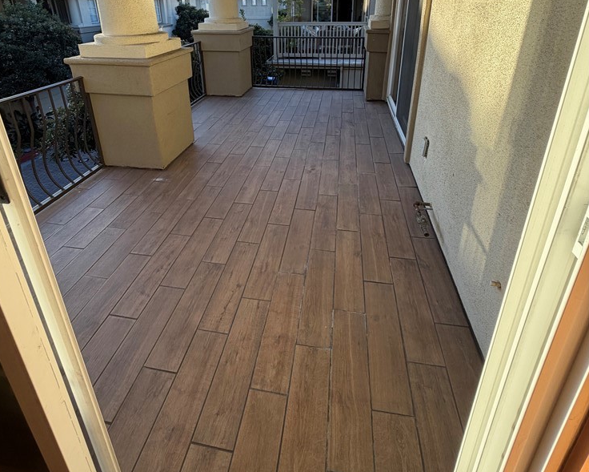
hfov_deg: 83.2
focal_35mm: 19
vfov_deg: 66.5
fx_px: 331
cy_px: 119
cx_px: 283
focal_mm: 2.22
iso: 50
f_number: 2.2
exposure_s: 1/265
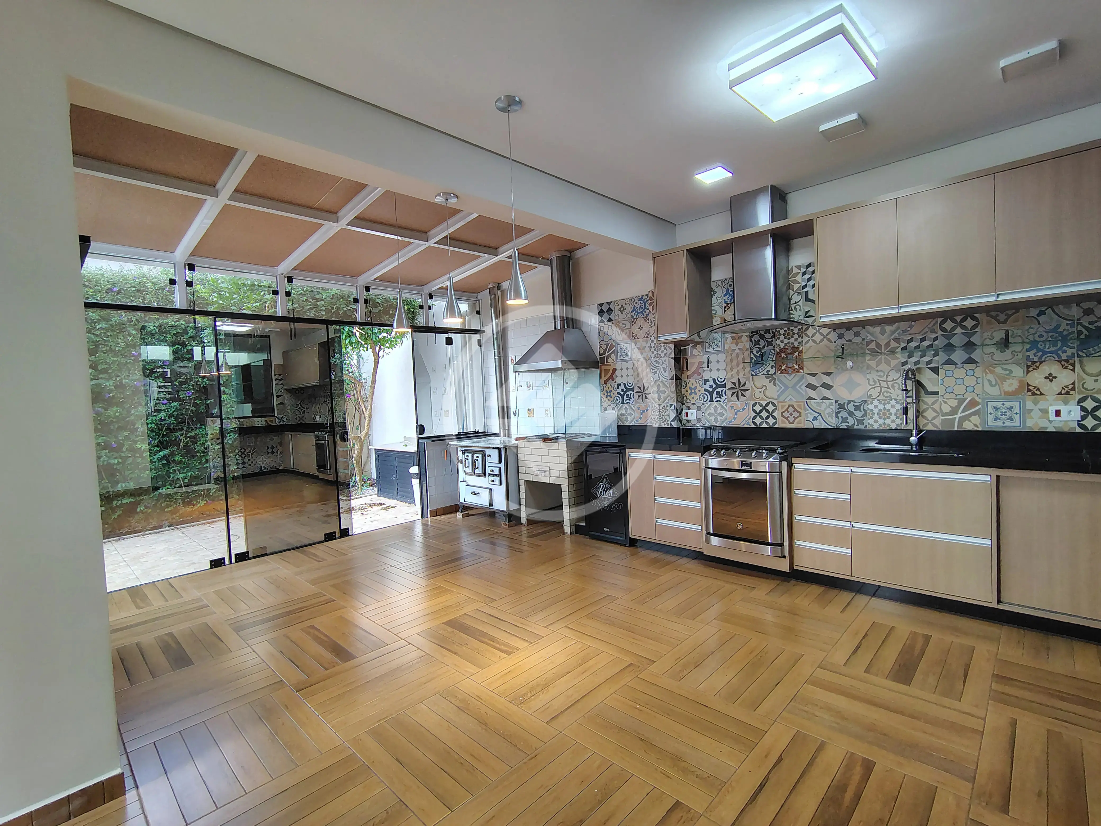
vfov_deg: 78.1
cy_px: 413
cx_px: 550
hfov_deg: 94.5
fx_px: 509
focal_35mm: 16
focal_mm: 2.13
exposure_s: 1/60
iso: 482
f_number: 2.2
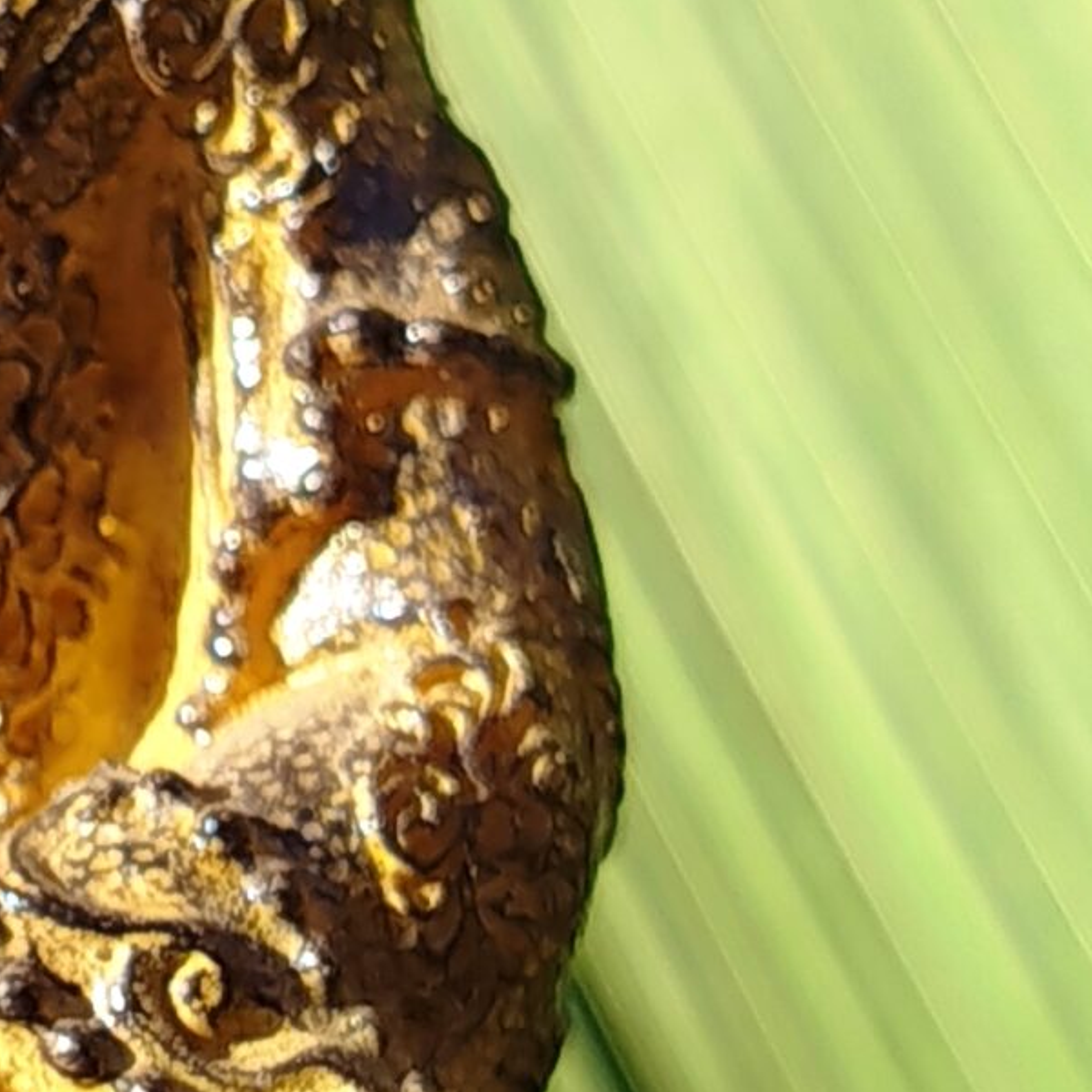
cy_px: 635
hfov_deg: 9.5
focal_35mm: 181
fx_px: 6460
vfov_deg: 9.7
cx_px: -379
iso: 50
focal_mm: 5.31
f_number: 1.7
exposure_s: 1/461
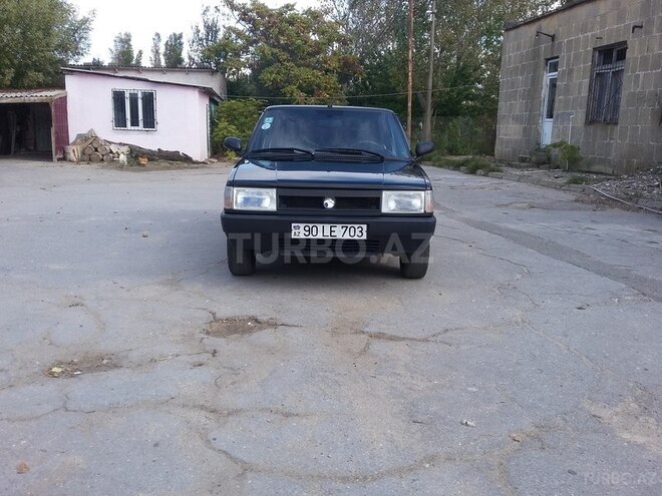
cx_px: 331
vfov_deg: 45.4
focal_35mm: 31
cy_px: 248
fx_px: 593
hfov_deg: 58.4
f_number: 2.2
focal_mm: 3.3
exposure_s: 1/364
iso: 50
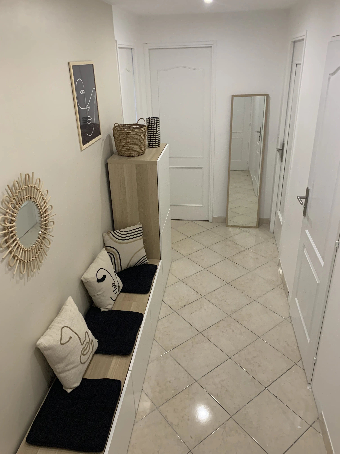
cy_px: 227
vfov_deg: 67.3
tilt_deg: -27.8
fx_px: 340
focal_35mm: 26
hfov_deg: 53.1
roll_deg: +3.8
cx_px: 170
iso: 125
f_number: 1.8
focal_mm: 4.25
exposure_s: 1/60
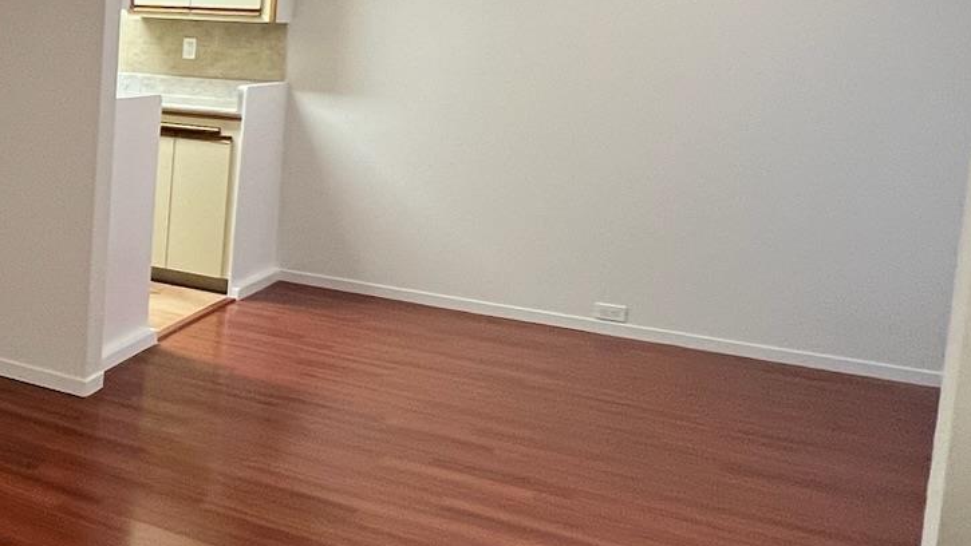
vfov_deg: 29.1
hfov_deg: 40.1
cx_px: -118
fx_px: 1030
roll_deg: -1.8
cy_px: 122
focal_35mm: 40
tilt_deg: -5.3
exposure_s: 1/60
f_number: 1.8
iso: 320
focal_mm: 1.57
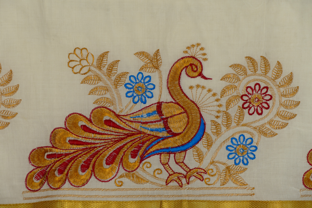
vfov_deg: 10.5
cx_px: 156
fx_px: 1127
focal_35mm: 130
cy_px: 104
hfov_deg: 15.8
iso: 160
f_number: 3.9
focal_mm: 47.46
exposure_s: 1/80
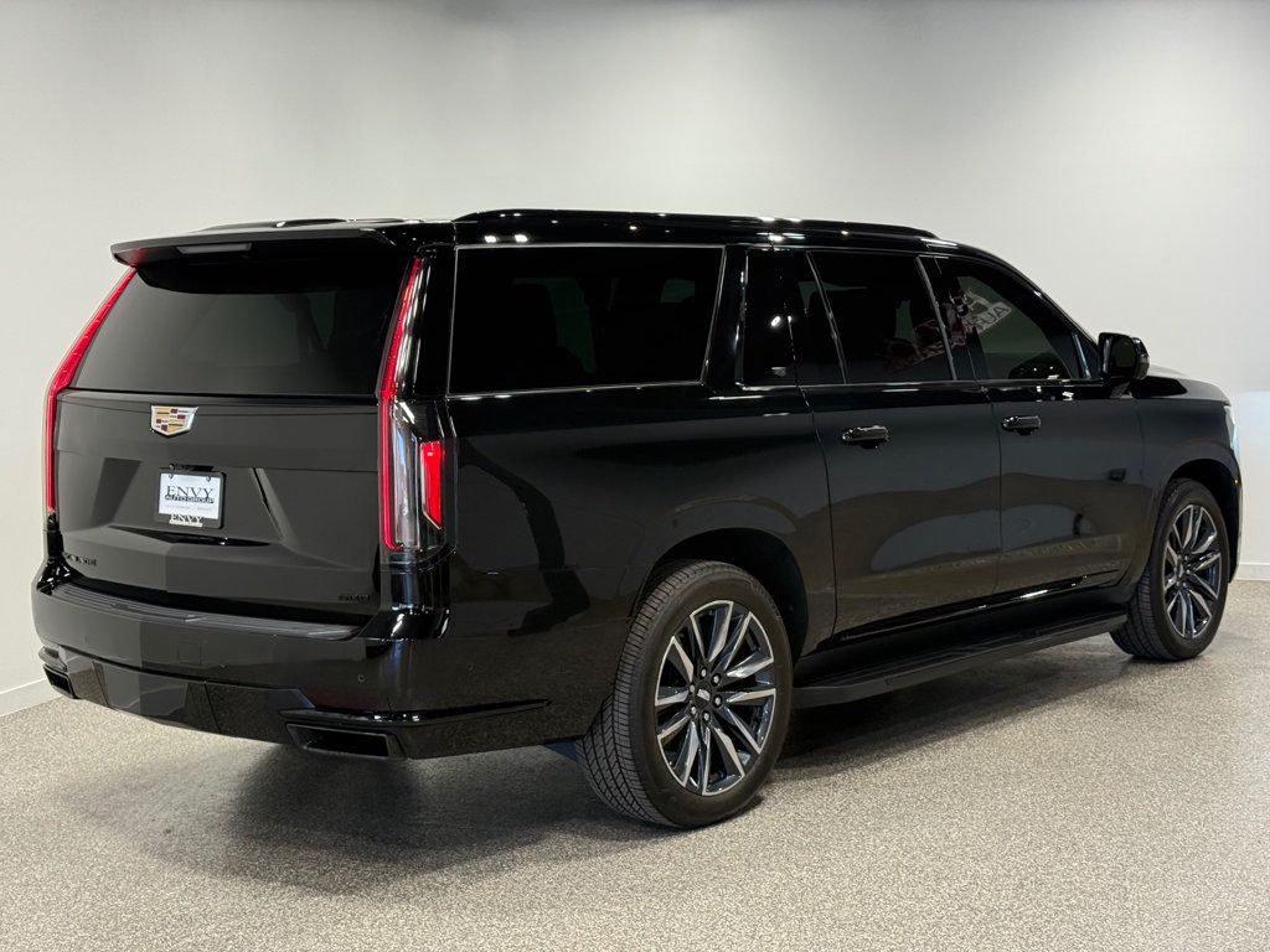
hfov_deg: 39.7
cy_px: 476
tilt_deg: -5.1
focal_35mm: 48
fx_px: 1761
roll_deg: +0.5
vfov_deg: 30.3
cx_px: 635
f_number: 1.78
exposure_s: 1/240
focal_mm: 6.76
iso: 100
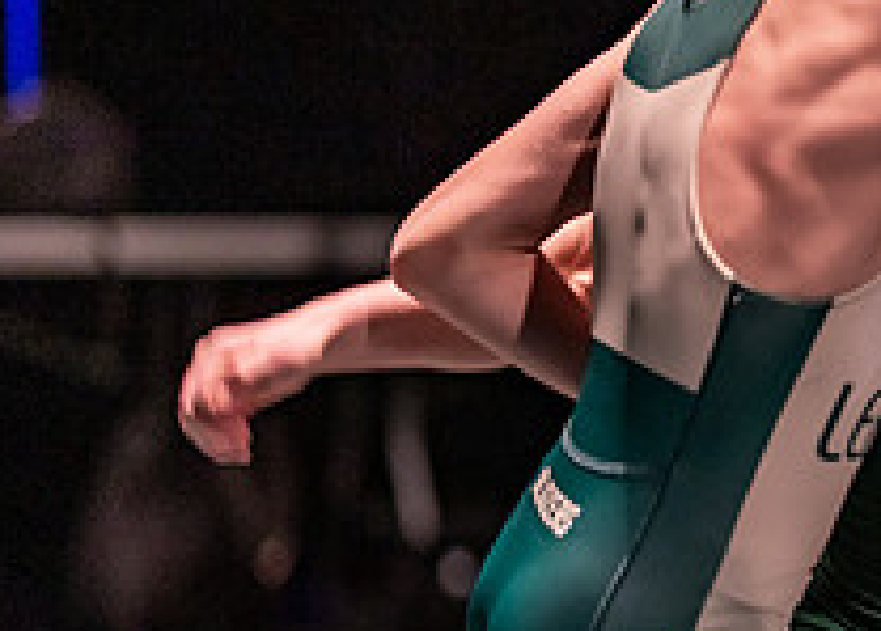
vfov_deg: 3.7
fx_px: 9868
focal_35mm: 394
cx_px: 1177
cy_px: 483
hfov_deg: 5.1
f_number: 1.8
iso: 2000
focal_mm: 135
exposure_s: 1/800
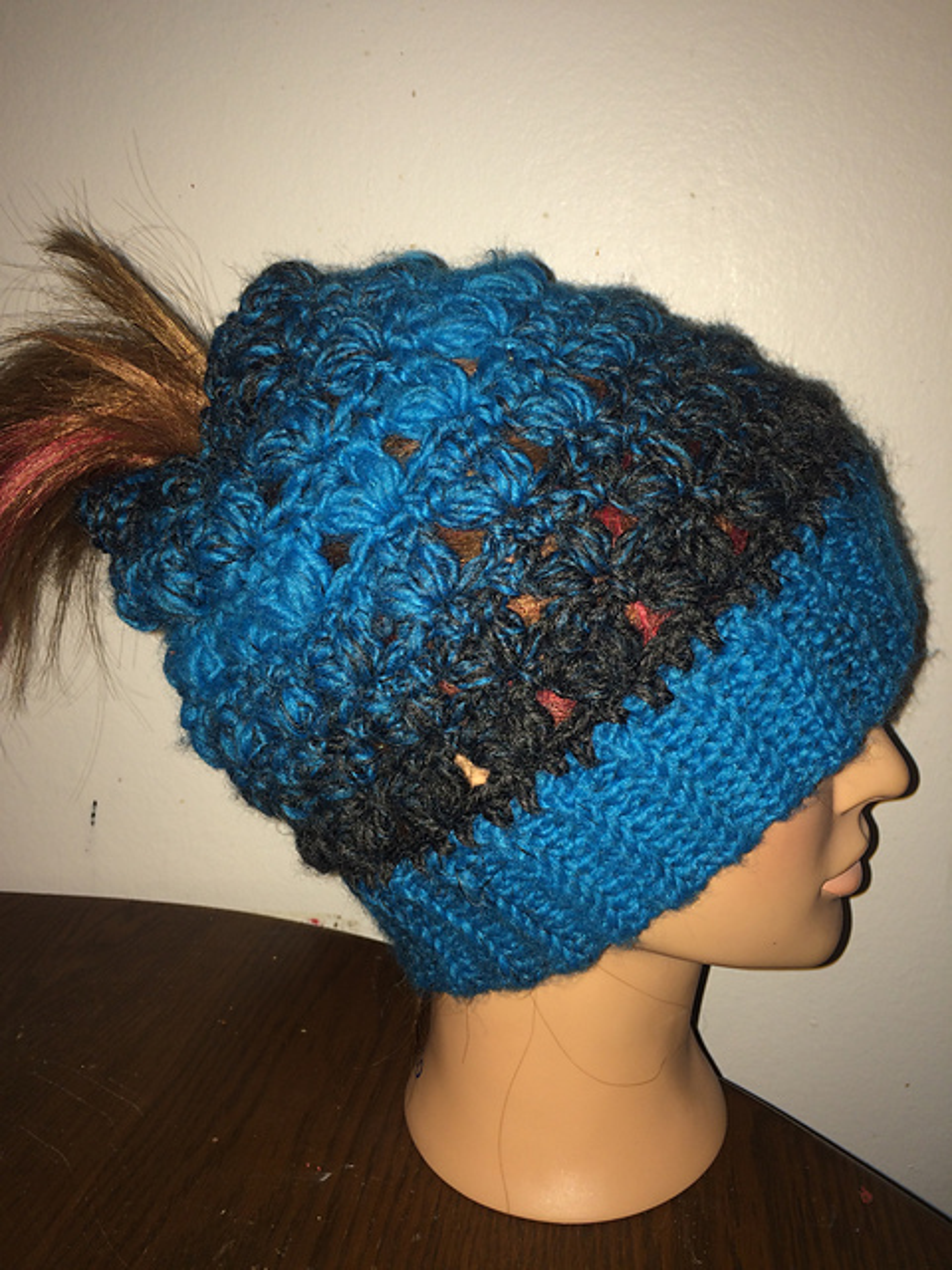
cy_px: 635
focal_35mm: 29
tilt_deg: -14.3
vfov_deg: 61.7
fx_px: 1063
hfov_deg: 48.2
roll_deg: +3.4
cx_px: 476
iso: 32
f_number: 2.2
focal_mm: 4.15
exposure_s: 1/30
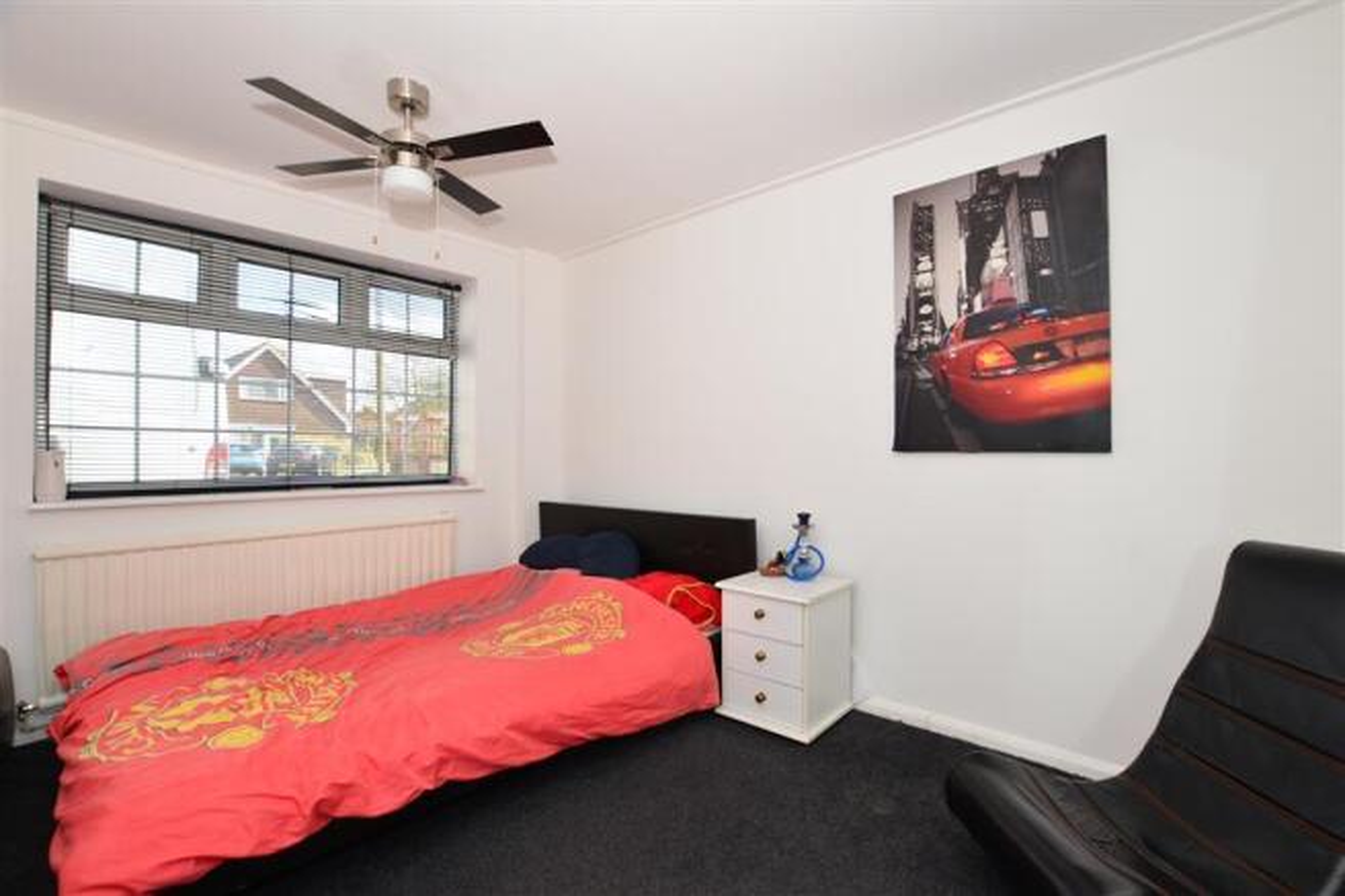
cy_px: 448
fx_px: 560
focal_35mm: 15
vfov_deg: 77.3
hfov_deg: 100.4
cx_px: 672
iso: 400
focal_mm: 10
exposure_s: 1/160
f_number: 7.1
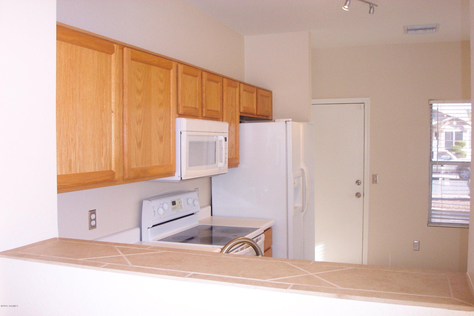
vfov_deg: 37.9
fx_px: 461
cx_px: 237
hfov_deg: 54.4
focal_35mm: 35
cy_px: 158
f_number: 2.8
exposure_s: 1/60
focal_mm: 7.5
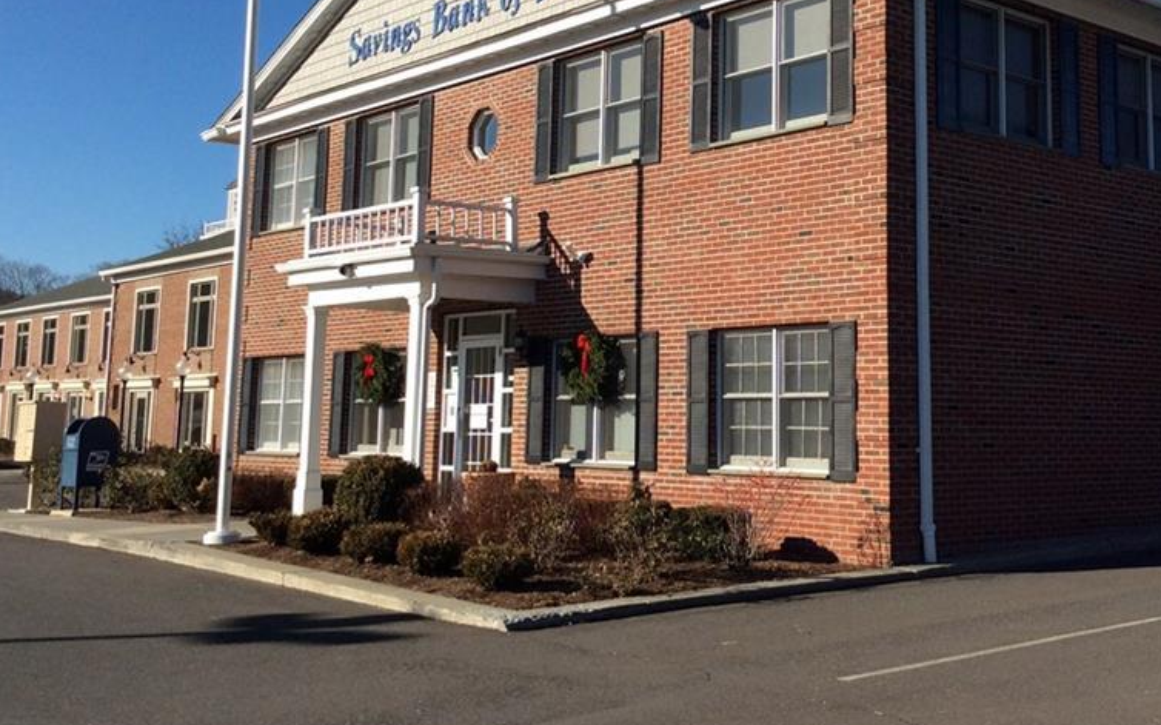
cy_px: 203
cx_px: 727
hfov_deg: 43.2
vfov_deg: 27.7
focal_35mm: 46
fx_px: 1455
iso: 32
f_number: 2.4
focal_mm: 3.3
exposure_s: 1/1506
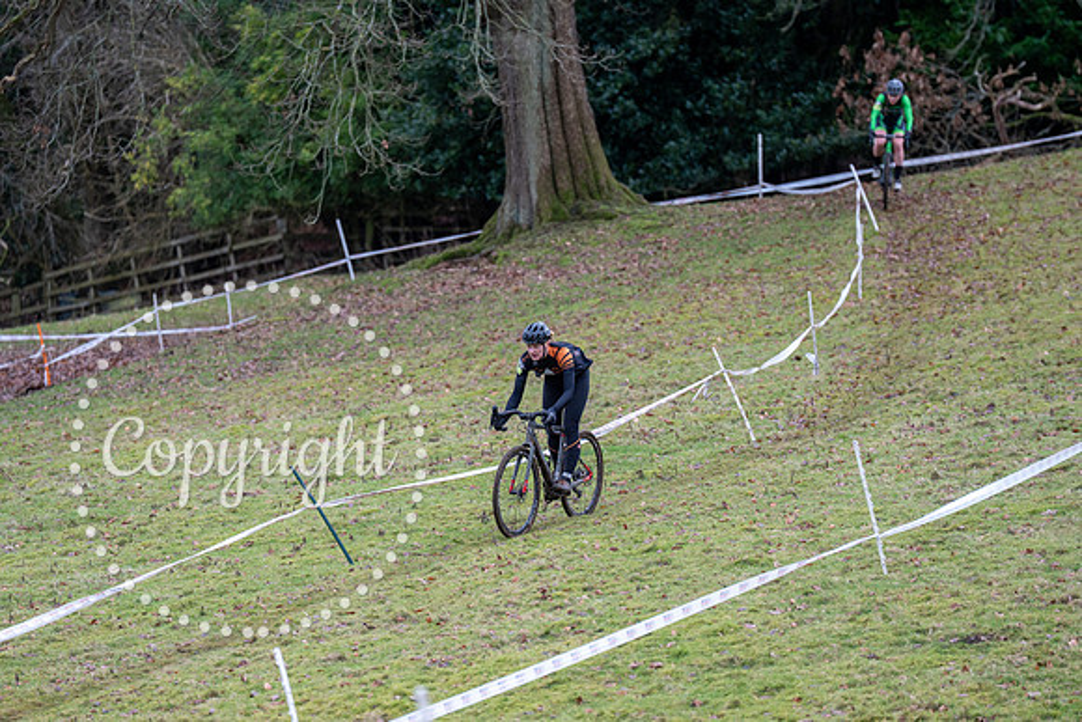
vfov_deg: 6.9
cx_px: 541
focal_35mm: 200
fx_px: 6012
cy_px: 361
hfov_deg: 10.3
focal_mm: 200
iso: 1250
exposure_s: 1/1000
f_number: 3.2
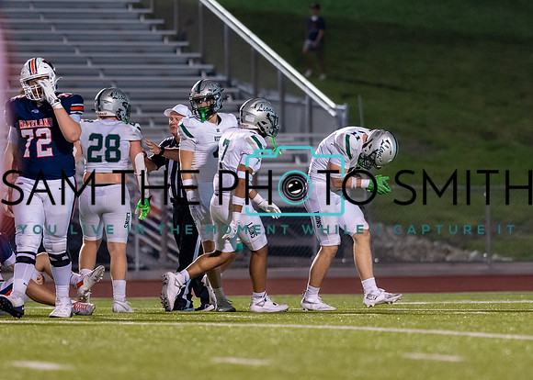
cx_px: 235
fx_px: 5084
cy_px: 186
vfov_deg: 4.3
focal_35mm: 336
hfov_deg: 6.0
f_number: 1.8
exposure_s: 1/1000
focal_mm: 135
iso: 1600
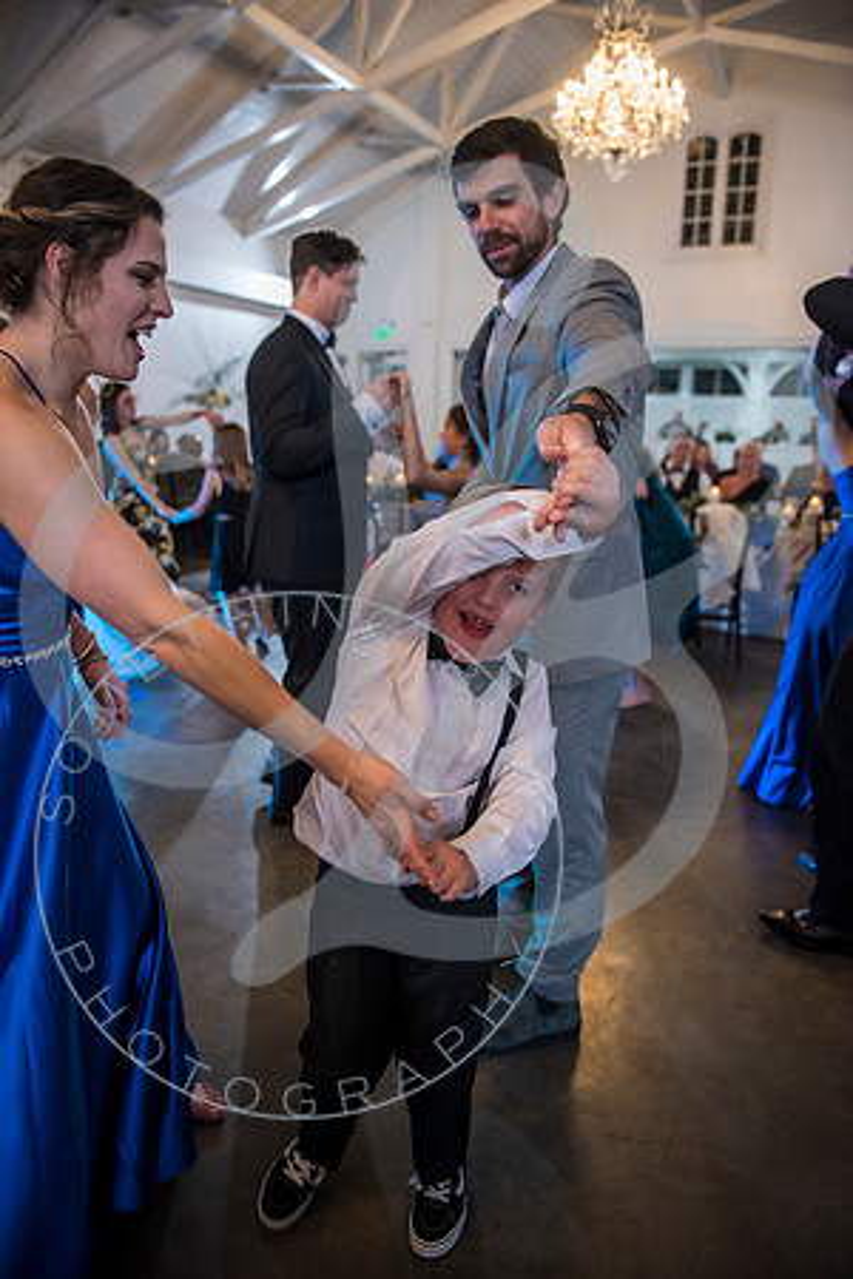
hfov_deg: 53.1
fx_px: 853
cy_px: 640
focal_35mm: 24
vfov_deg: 73.7
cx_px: 426
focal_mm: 24
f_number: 2.8
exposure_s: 1/125
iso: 1000
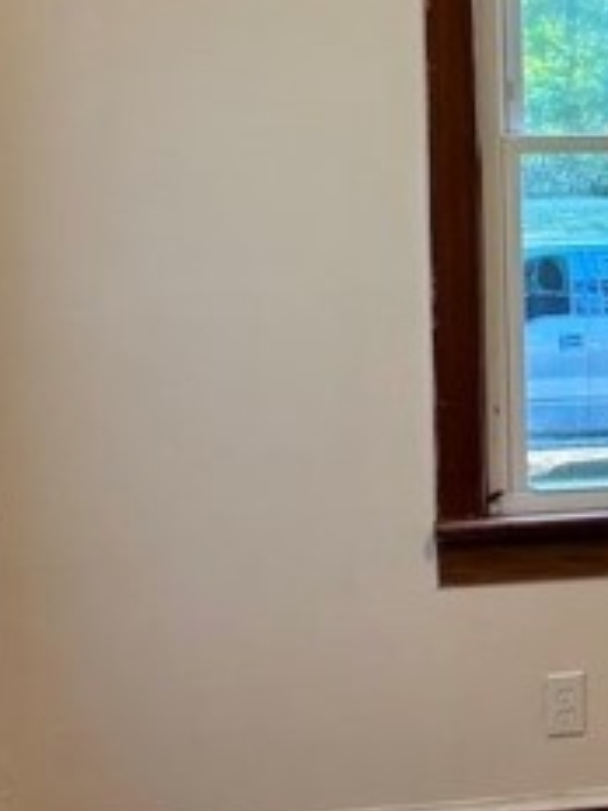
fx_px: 2014
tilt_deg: -5.9
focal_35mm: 86
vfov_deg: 22.7
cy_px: 297
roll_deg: +0.4
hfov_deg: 16.5
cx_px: 716
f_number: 1.6
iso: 160
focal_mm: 5.96
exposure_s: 1/60
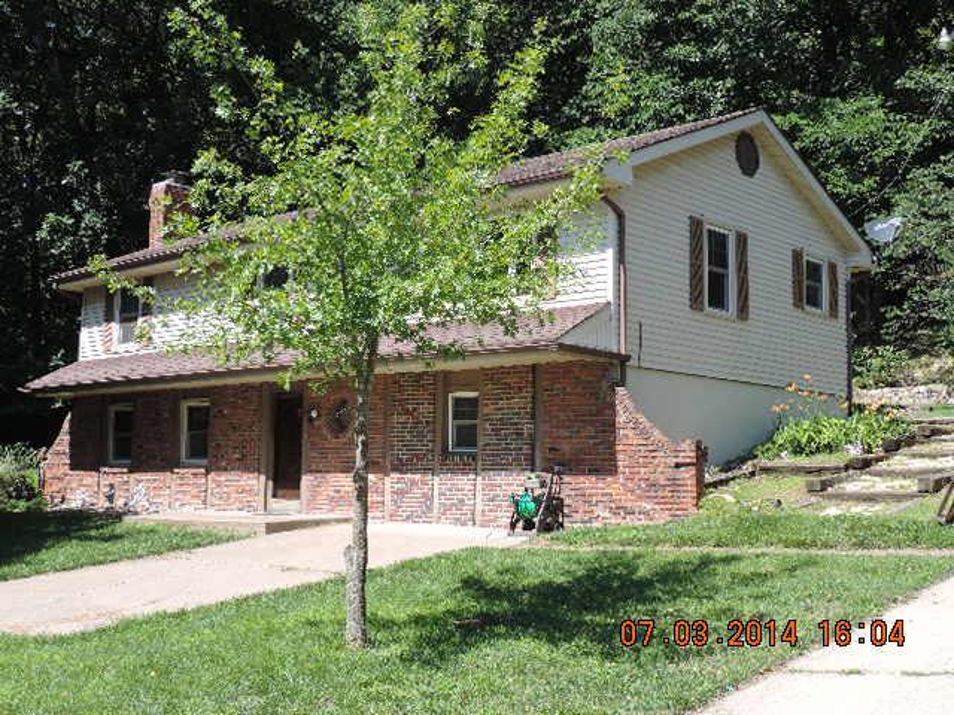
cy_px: 358
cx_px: 477
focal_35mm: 43
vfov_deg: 33.6
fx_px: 1185
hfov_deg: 43.9
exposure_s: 1/400
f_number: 3.4
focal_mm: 7.6
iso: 80
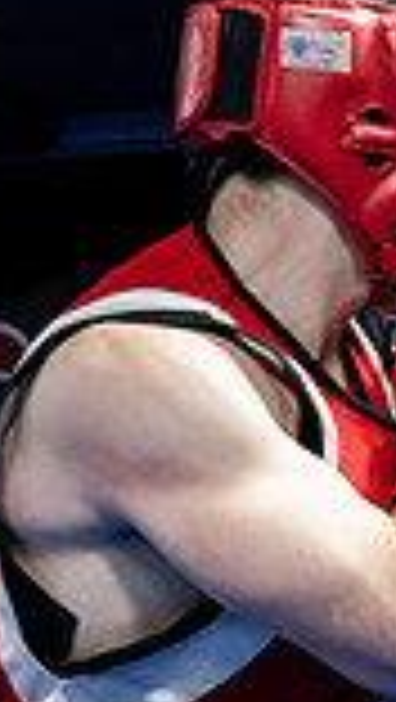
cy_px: 592
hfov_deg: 5.1
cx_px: 806
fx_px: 4340
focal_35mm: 233
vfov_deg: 9.2
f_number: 2.8
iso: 8000
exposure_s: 1/1000
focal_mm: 60
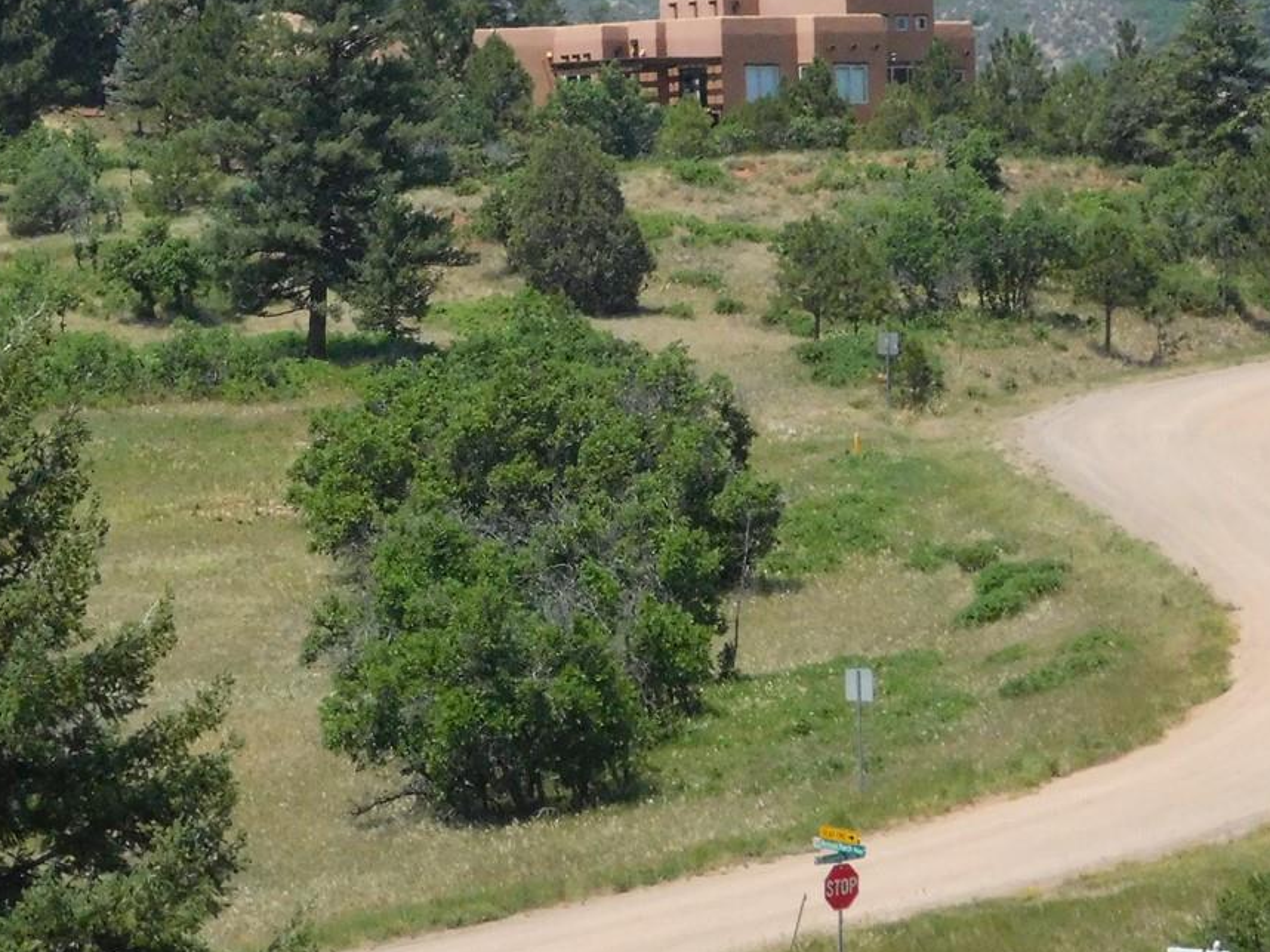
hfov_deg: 7.2
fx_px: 10123
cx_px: 577
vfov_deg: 5.4
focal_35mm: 276
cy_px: 330
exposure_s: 1/800
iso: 800
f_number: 10.2
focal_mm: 26.3
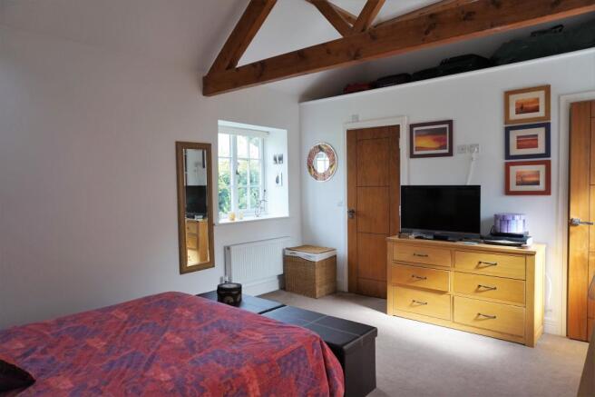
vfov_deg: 53.1
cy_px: 198
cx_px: 298
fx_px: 397
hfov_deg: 73.8
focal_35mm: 24
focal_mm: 16
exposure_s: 1/160
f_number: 4
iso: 320
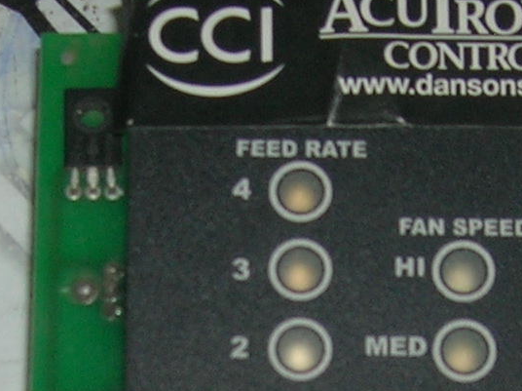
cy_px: 448
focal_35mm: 145
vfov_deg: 10.1
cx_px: 299
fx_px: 2185
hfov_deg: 13.6
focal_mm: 5.7
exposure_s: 1/60.1
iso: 50
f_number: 2.9
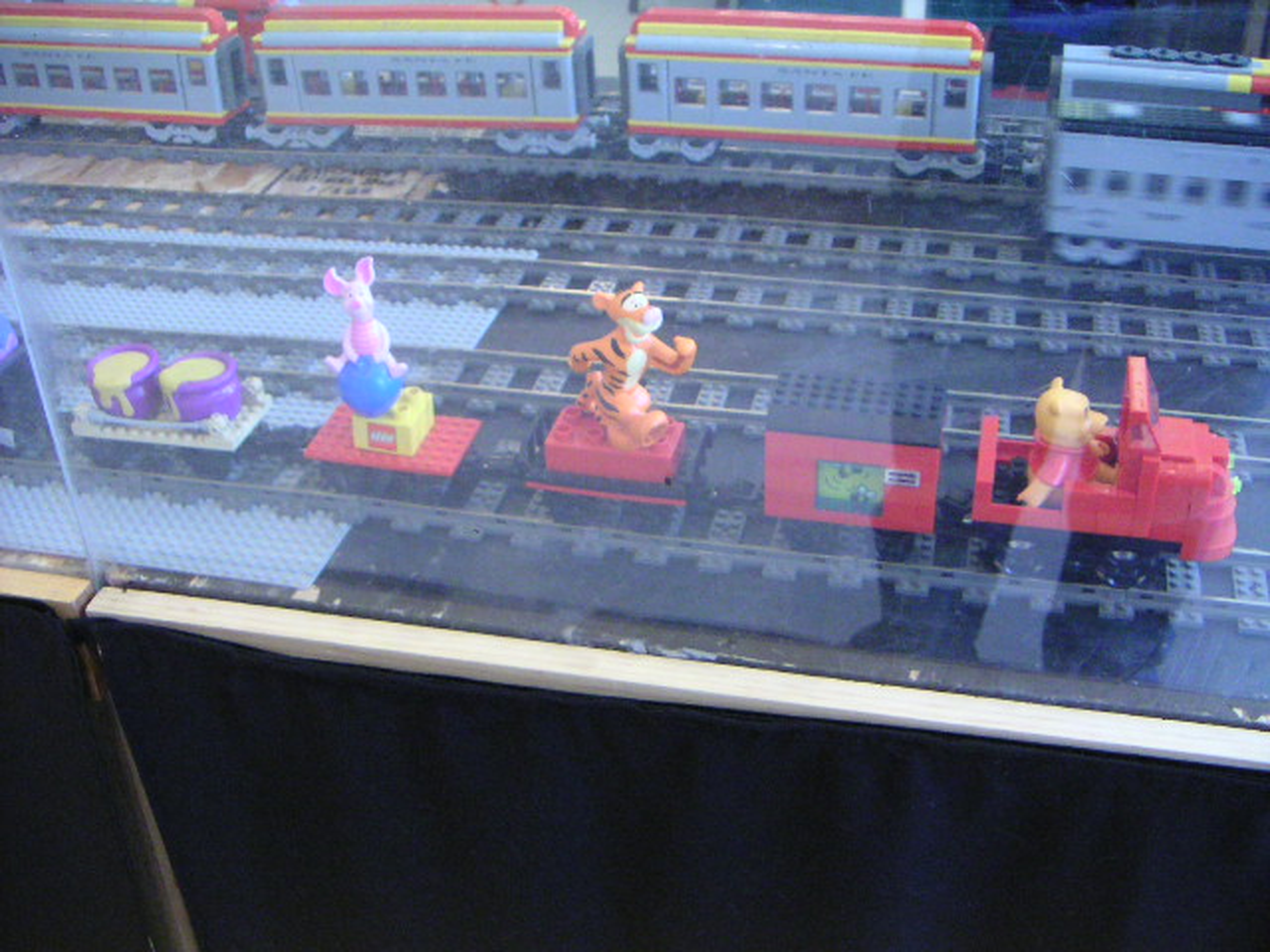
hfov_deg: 46.8
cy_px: 476
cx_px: 635
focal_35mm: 40
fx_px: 1468
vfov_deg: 36.0
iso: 400
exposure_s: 1/45
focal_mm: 5.3
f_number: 2.9
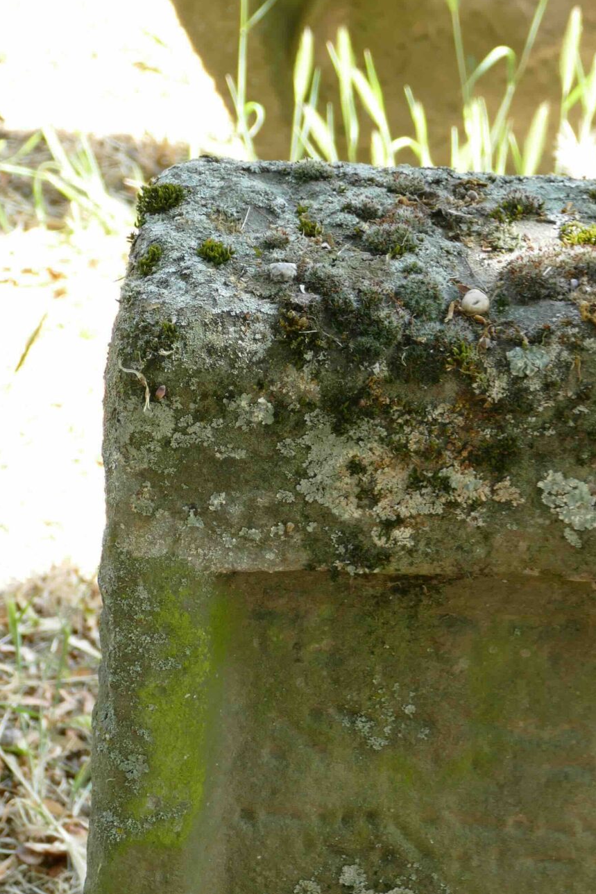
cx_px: 523
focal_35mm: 153
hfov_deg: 8.9
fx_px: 3798
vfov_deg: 13.4
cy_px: 293
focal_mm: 28.21
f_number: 3.7
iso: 125
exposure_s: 1/80
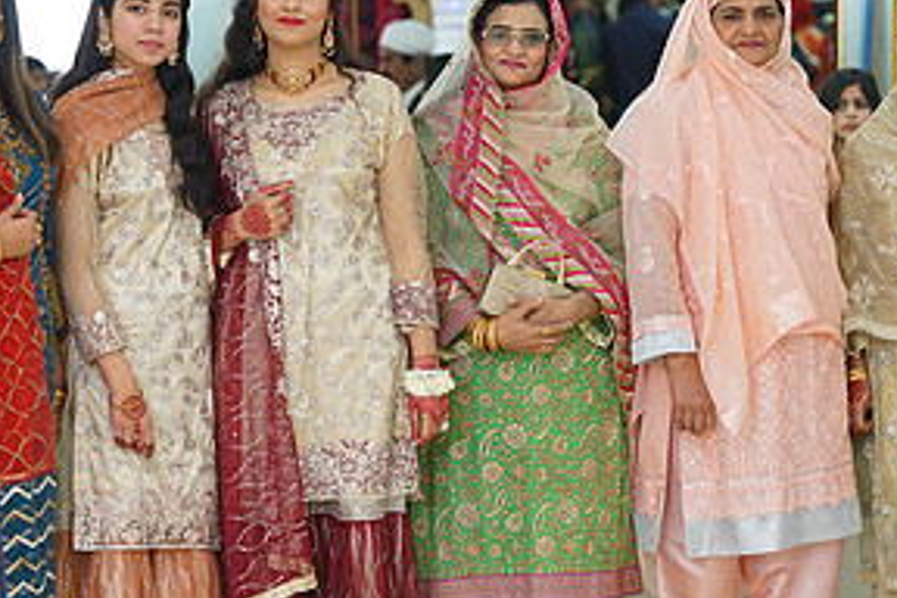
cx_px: 698
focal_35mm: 171
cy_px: 244
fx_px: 4260
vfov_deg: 8.0
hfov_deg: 12.0
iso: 640
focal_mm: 85
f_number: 2.8
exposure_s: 1/160
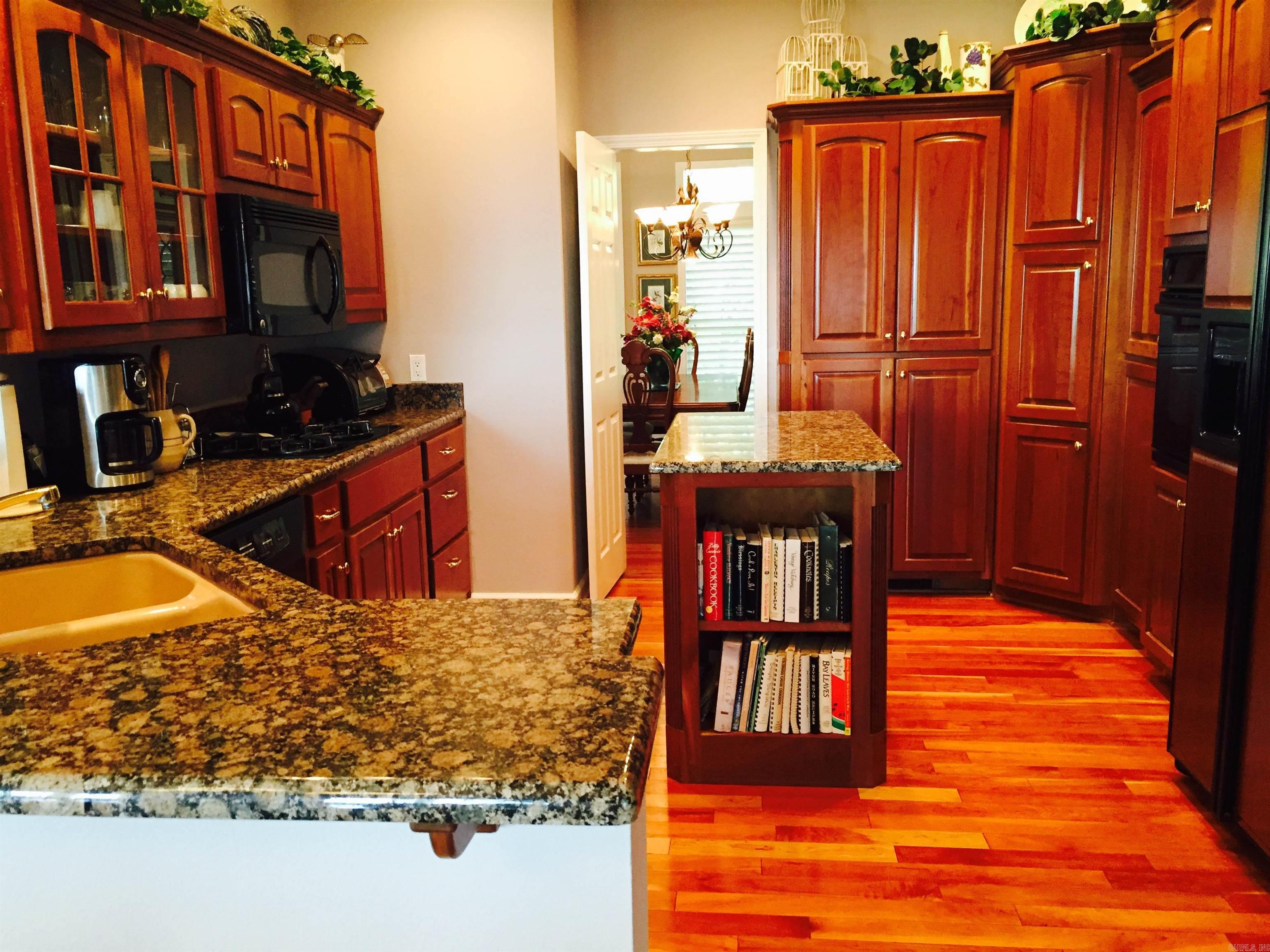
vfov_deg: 48.2
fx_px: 1064
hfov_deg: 61.7
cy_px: 476
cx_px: 635
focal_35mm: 29
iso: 160
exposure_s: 1/30
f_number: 2.2
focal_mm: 4.15
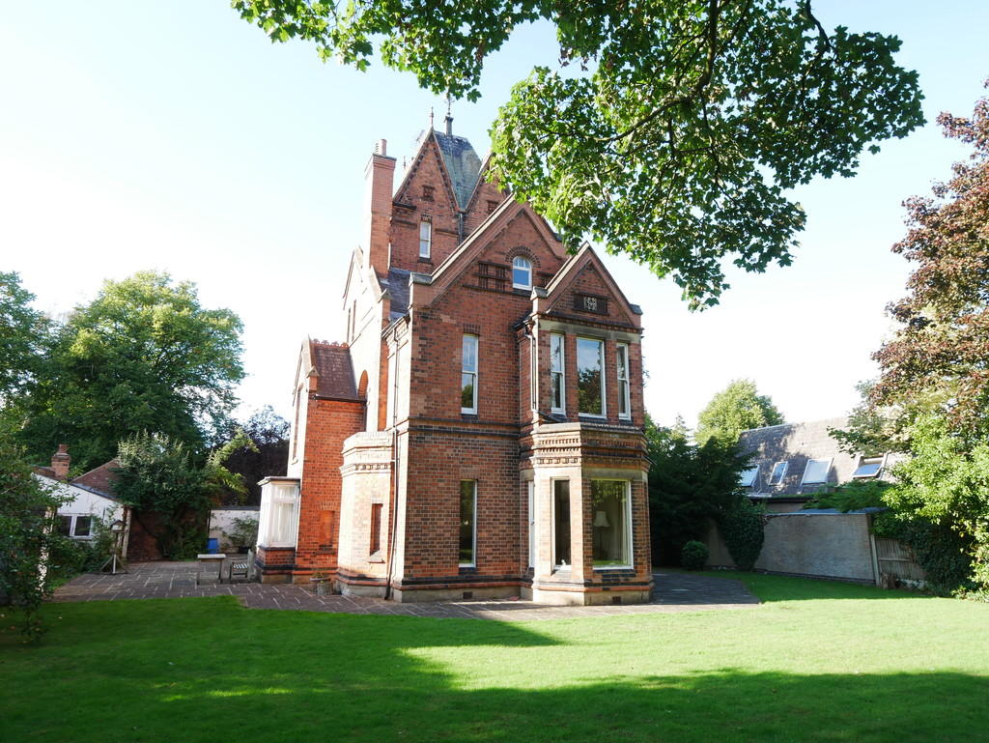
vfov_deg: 61.1
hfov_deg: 76.4
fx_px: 629
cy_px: 372
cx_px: 494
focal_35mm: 22
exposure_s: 1/125
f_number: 5
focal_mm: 11
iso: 200
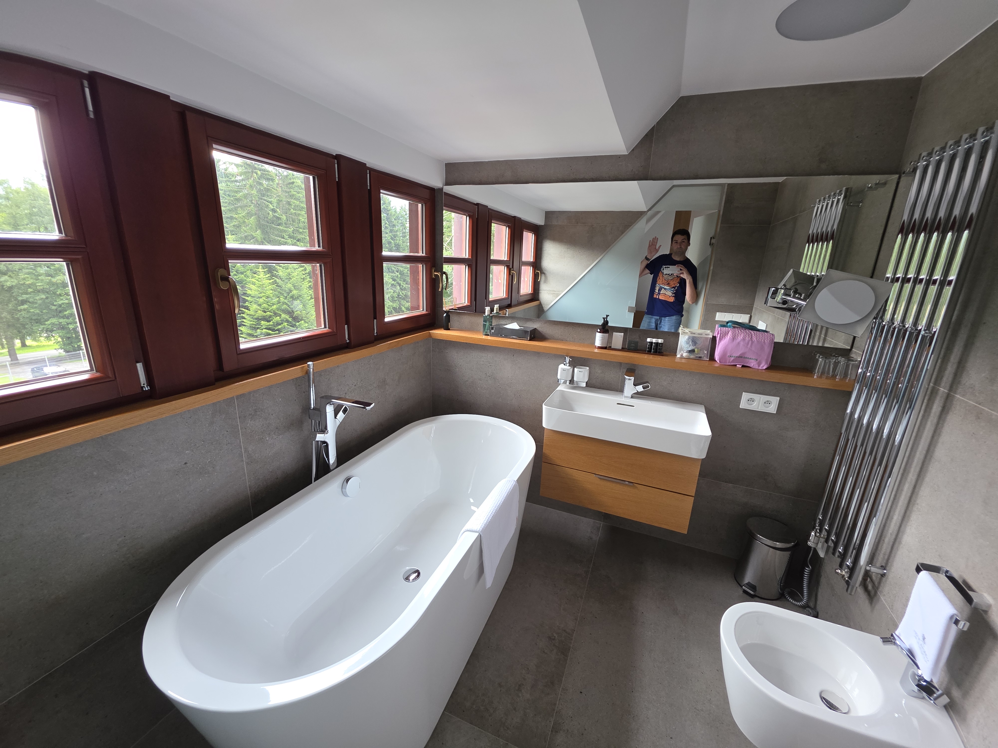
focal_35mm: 13
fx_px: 375
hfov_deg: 106.2
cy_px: 374
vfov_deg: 89.9
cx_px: 499
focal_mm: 2.2
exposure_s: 1/100
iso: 125
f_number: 1.9
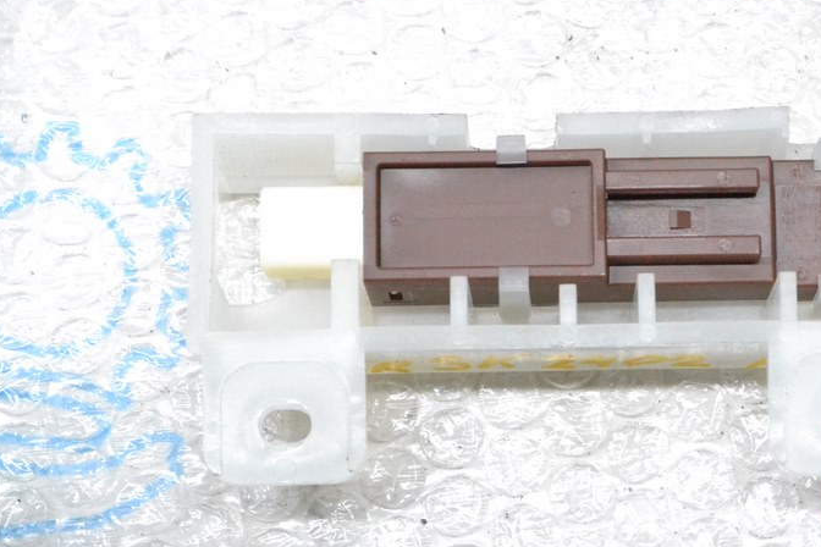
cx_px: 561
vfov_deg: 10.9
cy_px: 301
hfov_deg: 16.2
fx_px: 2868
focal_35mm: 126
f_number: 9
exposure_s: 1/160
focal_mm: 55
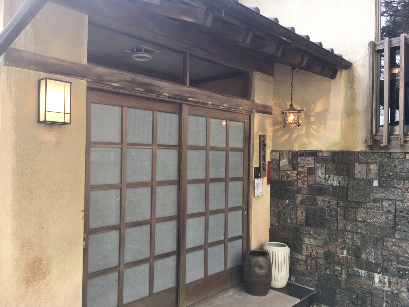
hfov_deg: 61.7
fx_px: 343
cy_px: 154
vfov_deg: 48.2
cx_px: 204
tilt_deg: +0.5
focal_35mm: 29
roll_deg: +0.6
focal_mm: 4.15
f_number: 2.2
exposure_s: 1/60
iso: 25
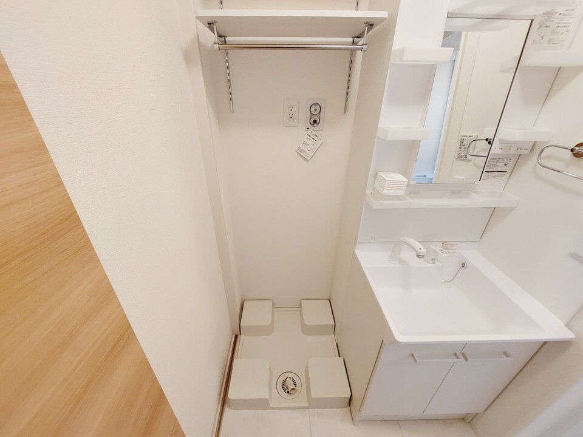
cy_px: 218
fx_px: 219
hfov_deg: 106.2
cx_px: 292
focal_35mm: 13
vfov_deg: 89.9
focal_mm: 1.74
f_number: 2.2
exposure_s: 1/60
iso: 250
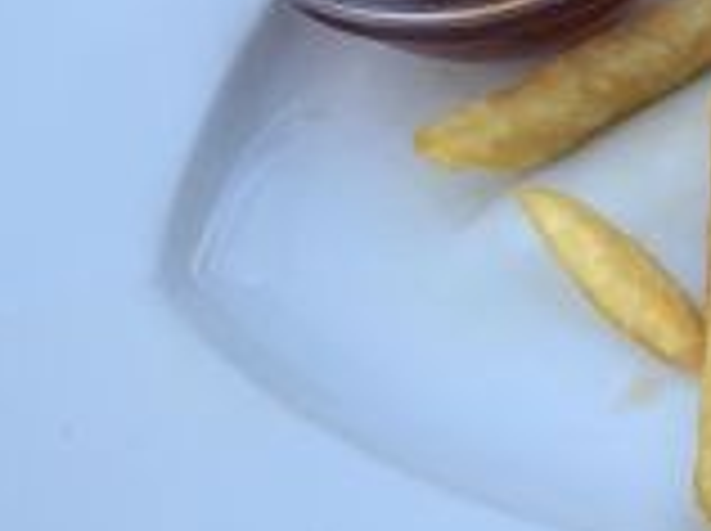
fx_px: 2030
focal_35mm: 99
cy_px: -14
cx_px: 1188
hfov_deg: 17.1
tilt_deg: -47.1
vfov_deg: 14.6
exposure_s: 1/121
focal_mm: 4.25
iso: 50
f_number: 1.8
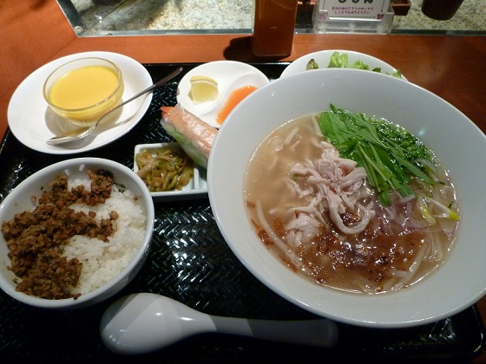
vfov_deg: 54.9
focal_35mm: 25
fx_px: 351
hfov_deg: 69.4
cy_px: 182
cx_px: 243
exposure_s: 1/30
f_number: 2.8
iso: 400
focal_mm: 4.5
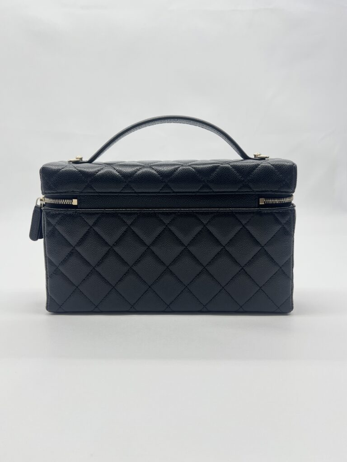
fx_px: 348
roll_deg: +0.8
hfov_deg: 53.1
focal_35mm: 26
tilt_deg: -8.7
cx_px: 174
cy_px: 231
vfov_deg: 67.3
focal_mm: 5.7
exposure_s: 1/109
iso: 32
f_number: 1.5
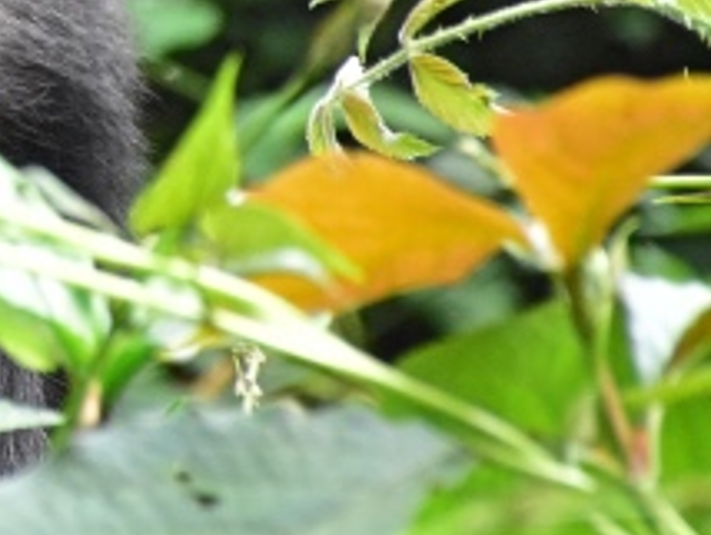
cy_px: -106
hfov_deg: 2.1
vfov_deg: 1.6
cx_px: -552
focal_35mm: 943
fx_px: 19391
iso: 4000
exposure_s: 1/800
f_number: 5.6
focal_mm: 140
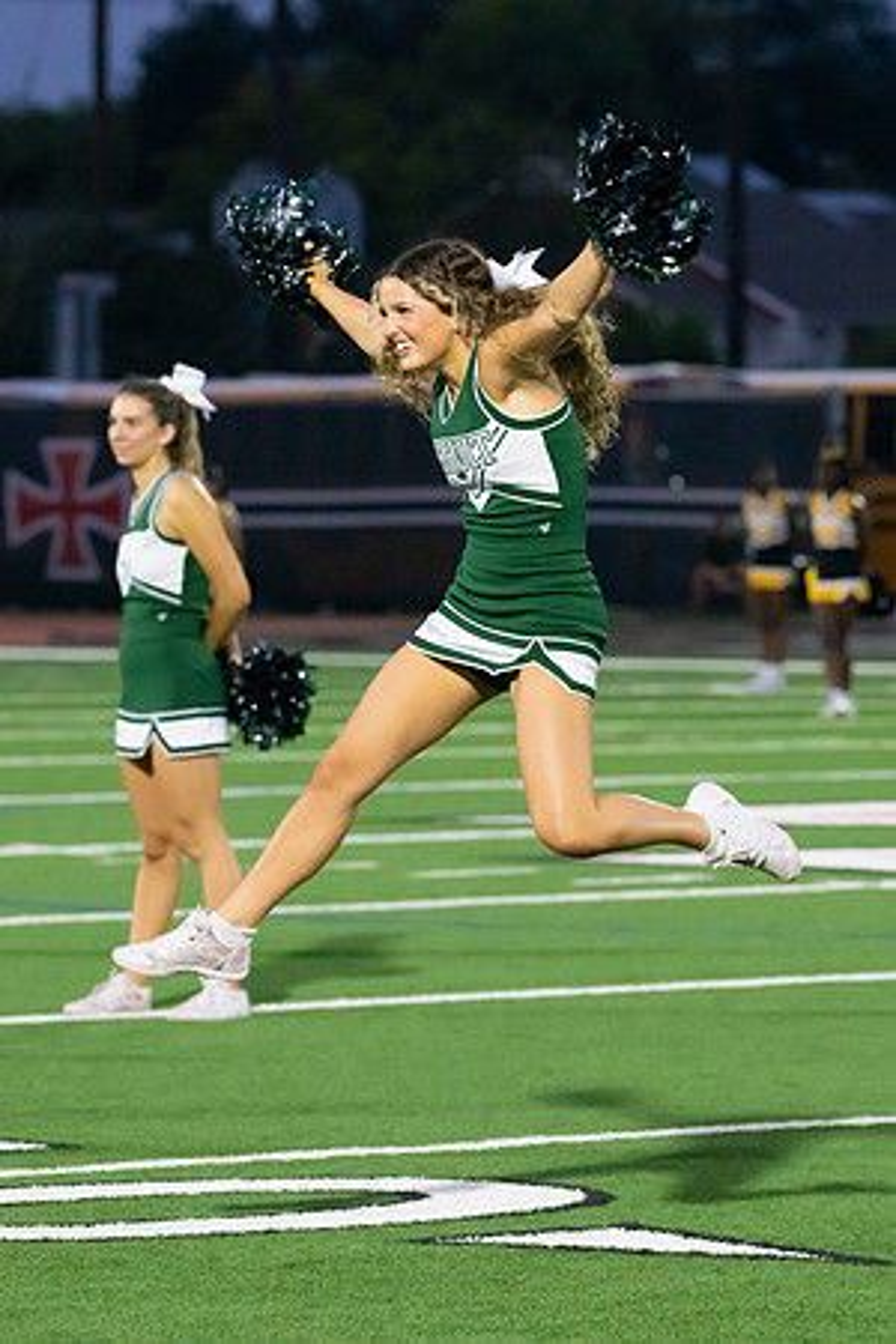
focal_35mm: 270
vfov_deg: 7.6
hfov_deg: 5.1
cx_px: 628
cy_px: 672
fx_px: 10079
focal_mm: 180
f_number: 5.6
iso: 10000
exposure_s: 1/1250
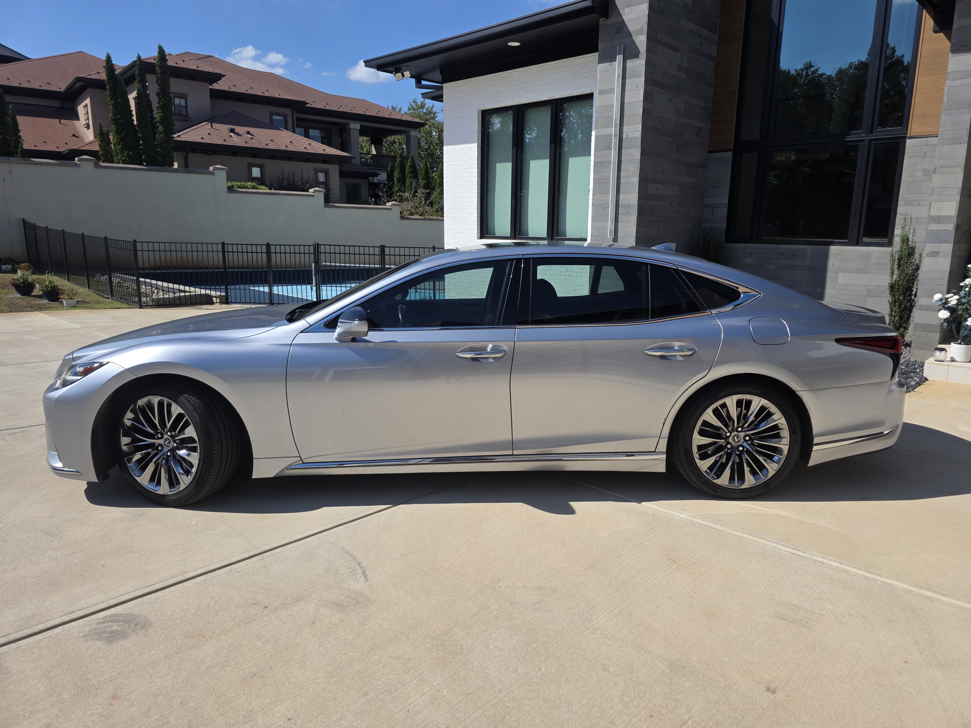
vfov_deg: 58.9
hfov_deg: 73.9
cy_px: 364
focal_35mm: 23
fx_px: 645
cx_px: 486
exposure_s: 1/6574
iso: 80
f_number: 1.7
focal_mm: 6.3
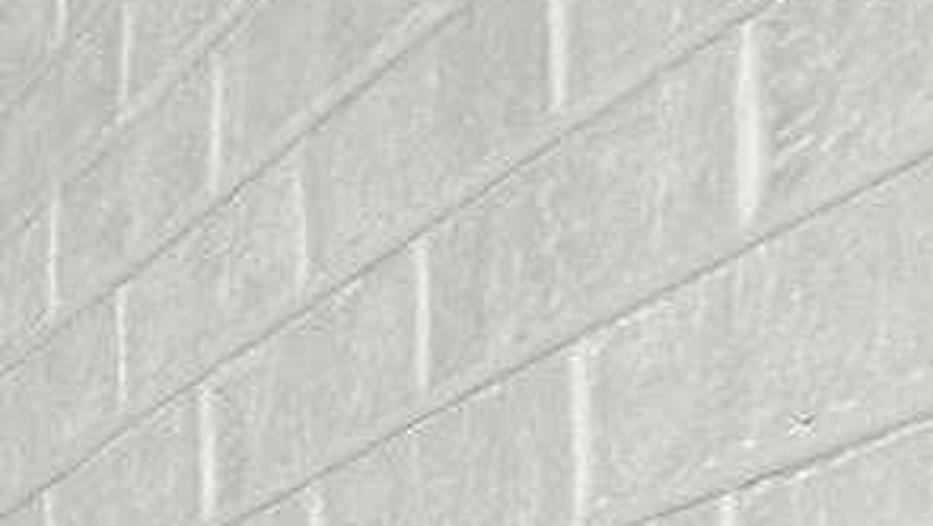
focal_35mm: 110
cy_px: 1184
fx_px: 2722
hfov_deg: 9.8
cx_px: -2267
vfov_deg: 9.9
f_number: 8
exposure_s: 1/30
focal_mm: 10
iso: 200
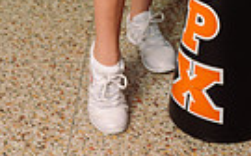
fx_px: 929
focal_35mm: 136
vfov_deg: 8.8
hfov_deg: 15.4
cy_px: -214
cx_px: 158
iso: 125
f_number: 4.5
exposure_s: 1/250
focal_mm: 40
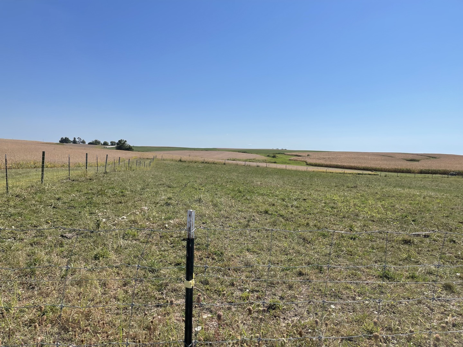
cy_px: 174
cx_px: 232
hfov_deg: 67.3
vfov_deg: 53.1
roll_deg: -2.1
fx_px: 348
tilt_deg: -3.8
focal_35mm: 26
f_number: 1.6
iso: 32
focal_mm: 5.1
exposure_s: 1/6993
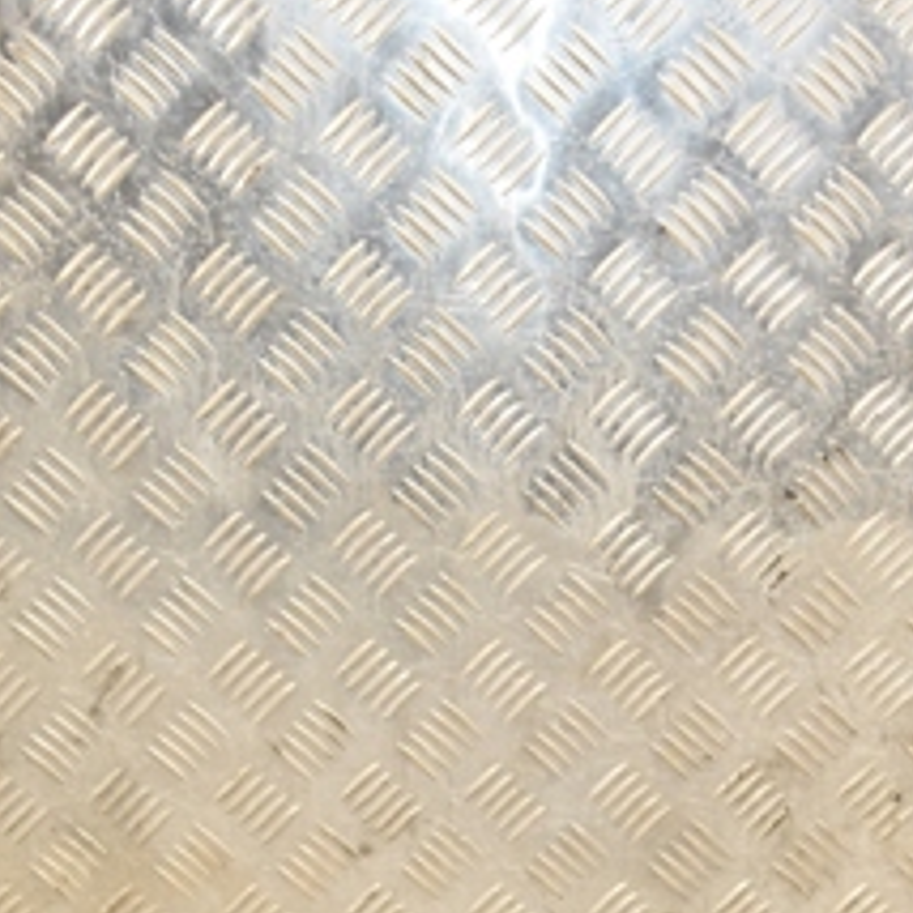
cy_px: 747
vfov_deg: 20.4
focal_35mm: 84
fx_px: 2507
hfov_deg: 20.6
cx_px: 508
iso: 800
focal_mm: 22
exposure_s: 1/200
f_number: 5.6
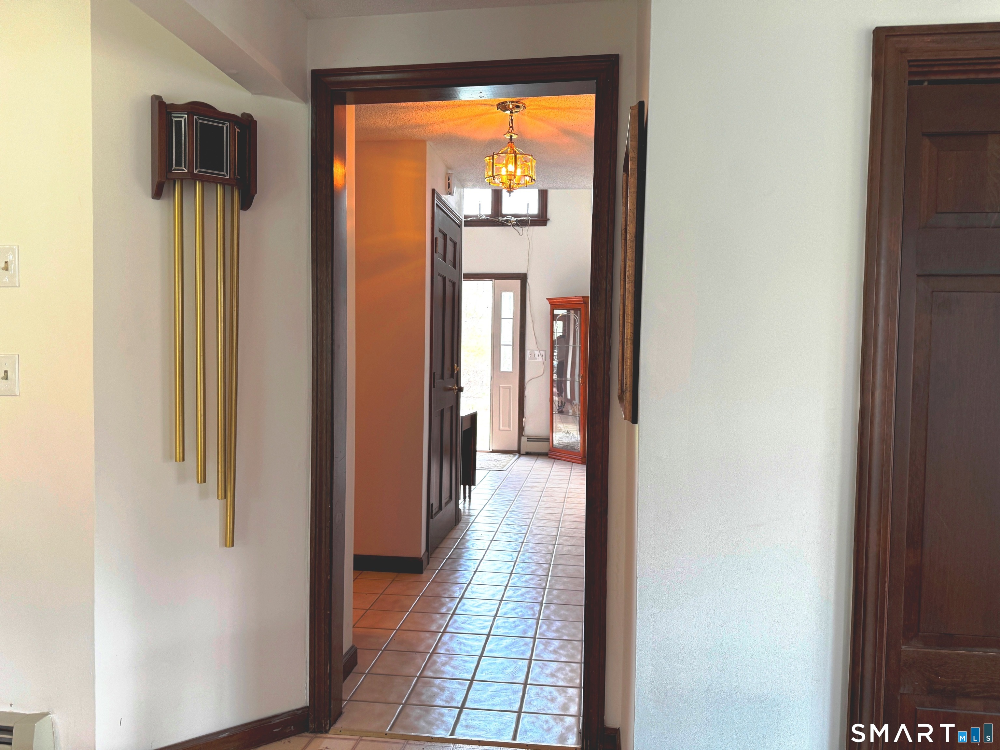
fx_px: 693
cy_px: 375
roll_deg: -0.3
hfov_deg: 71.6
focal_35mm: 24
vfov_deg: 56.8
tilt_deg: -2.5
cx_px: 500
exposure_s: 1/60
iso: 125
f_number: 1.78
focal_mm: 6.76
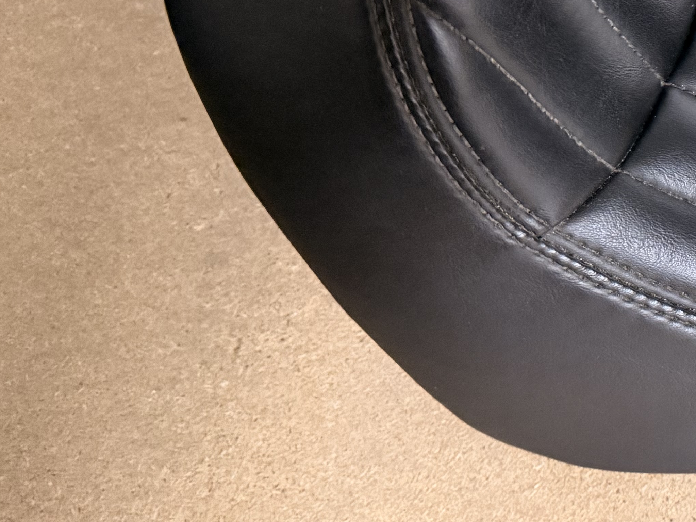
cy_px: 35
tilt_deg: -55.7
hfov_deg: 25.6
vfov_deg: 21.4
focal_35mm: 67
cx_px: 864
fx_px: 1347
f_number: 1.78
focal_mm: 6.76
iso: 800
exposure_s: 1/50
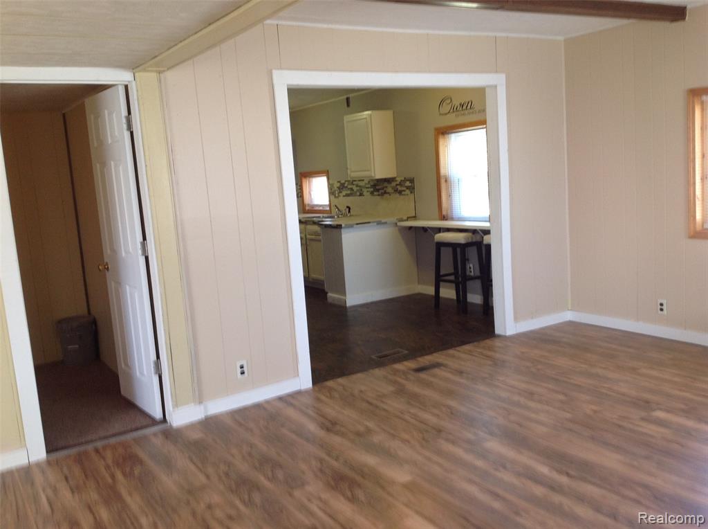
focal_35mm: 35
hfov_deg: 52.7
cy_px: 264
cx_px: 354
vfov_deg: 40.6
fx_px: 715
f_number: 2.4
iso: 64
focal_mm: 4.28
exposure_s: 1/15
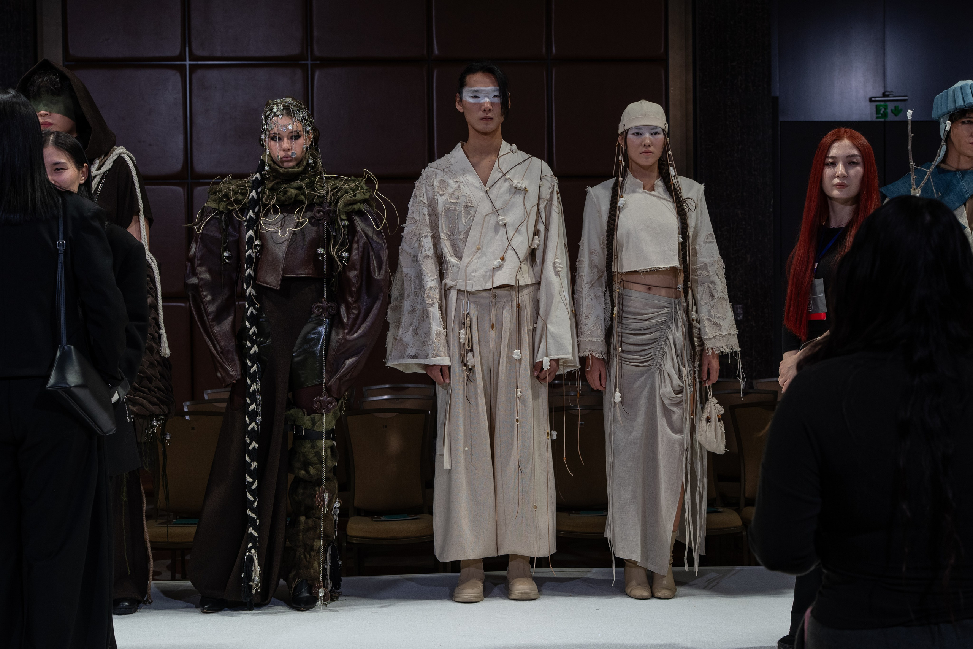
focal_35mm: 58
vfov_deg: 23.4
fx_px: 1568
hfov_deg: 34.5
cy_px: 324
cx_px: 486
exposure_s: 1/125
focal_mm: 39
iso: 200
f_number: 4.5
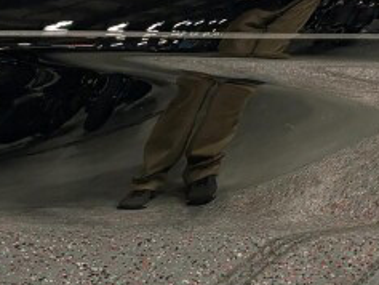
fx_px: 1282
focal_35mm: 117
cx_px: 253
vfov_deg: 12.7
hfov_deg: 16.8
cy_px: 98
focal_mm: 5.96
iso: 200
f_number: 1.6
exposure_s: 1/60
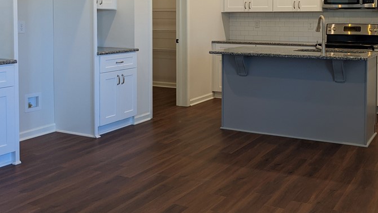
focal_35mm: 45
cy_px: 46
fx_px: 451
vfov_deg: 26.1
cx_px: 234
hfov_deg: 45.1
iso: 109
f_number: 1.73
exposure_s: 1/120
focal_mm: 4.38
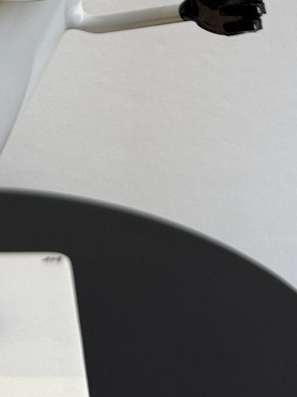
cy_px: -159
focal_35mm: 93
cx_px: -34
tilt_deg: -10.7
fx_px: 1065
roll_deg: +1.1
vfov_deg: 19.1
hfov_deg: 15.4
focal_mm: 6.76
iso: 80
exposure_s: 1/305
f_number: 1.78
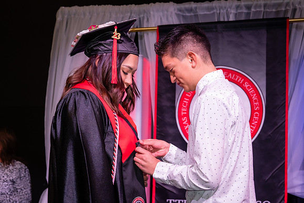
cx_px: 170
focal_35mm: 101
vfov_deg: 13.6
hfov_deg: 20.3
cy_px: 124
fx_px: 849
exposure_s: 1/160
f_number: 5.6
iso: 1000
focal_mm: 70
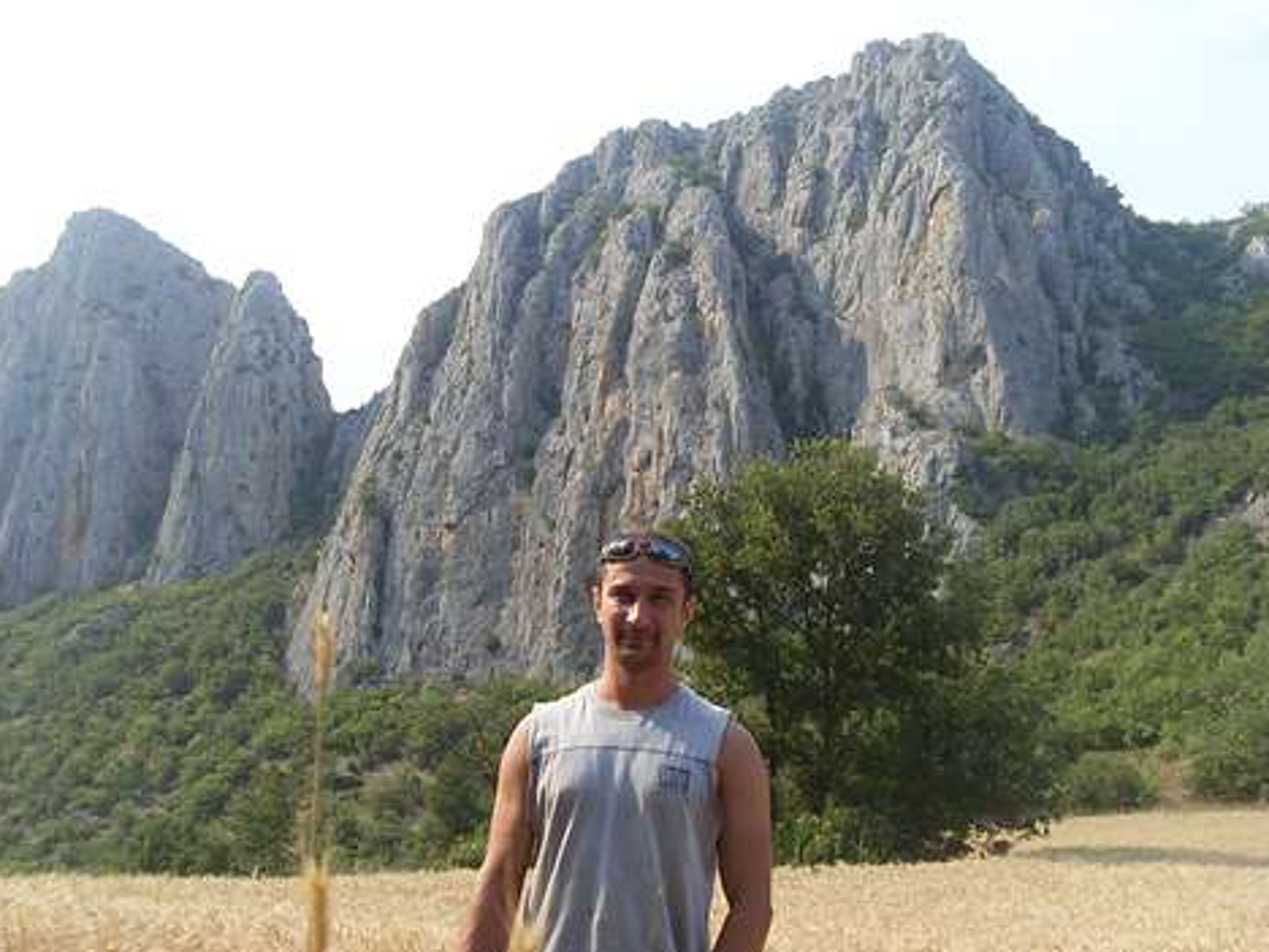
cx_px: 640
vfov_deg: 36.8
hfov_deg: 47.9
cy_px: 483
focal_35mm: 39
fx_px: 1430
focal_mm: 6.3
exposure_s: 1/125
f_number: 7.7
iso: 80
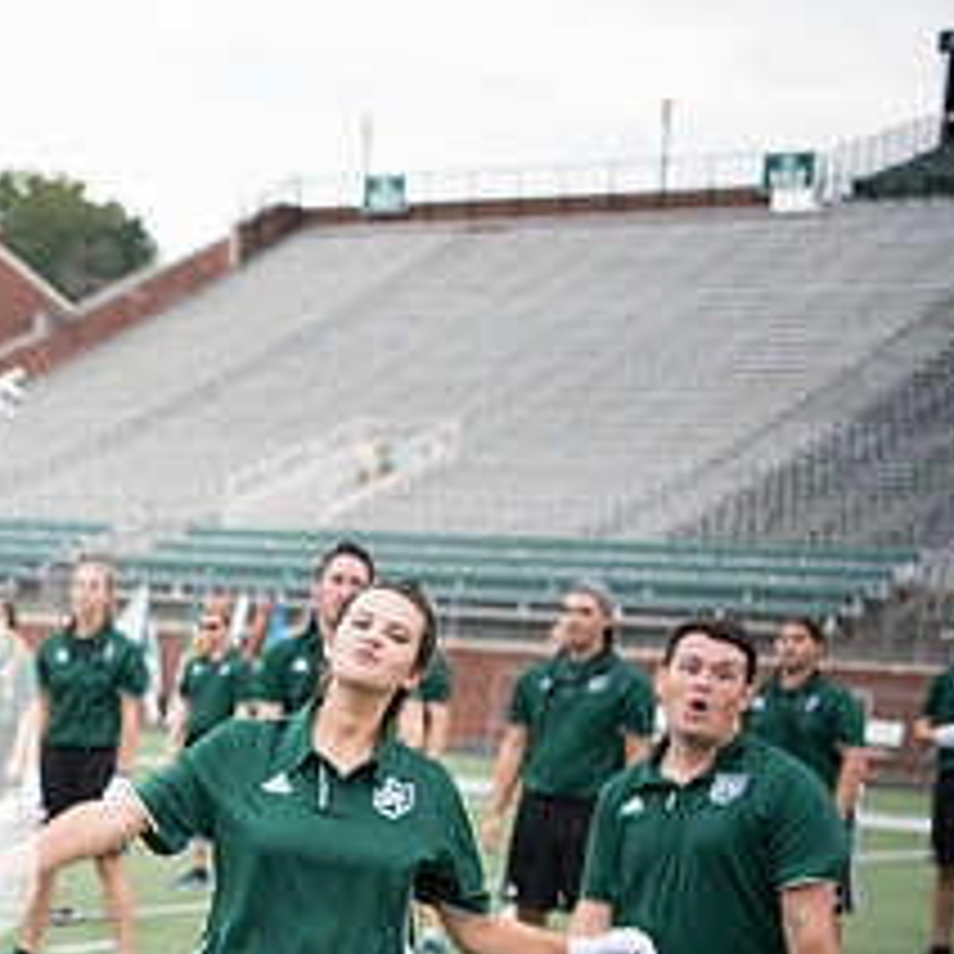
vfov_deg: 16.1
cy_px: 826
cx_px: -302
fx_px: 3336
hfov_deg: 15.5
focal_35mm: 107
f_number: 2.8
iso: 400
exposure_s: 1/400
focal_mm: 46
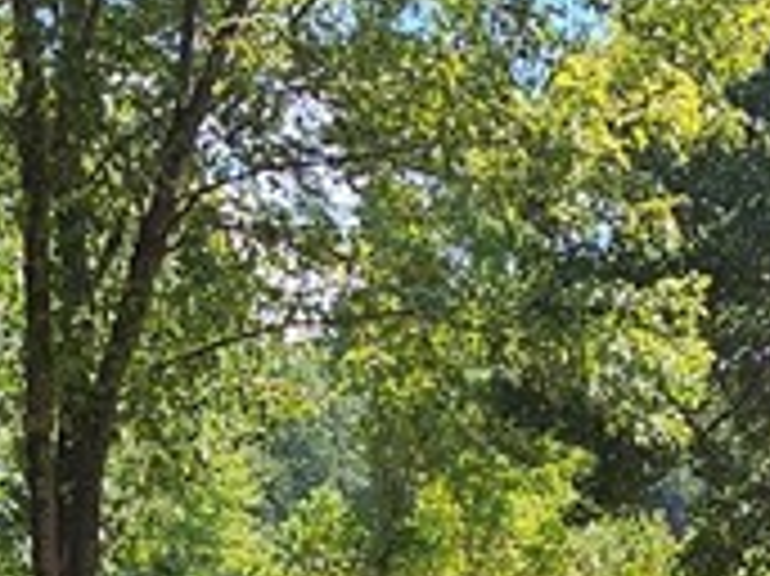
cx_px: 410
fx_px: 1734
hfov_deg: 25.0
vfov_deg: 18.0
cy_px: 680
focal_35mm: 78
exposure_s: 1/1151
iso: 50
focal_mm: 2.2
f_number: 2.2
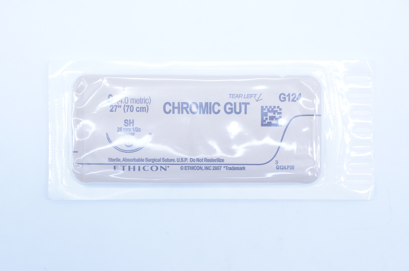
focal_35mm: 75
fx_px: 851
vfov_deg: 18.1
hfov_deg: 27.0
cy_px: 136
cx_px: 204
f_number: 5.6
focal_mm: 50
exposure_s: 1/125
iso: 800
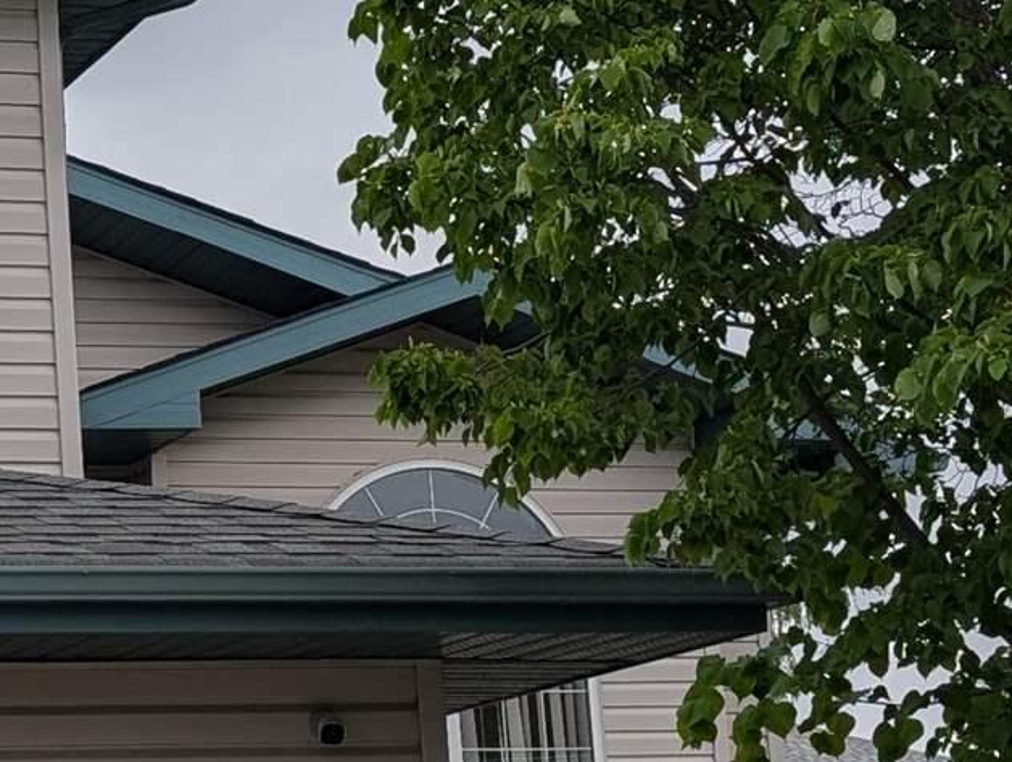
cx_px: -114
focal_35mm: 117
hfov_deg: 16.3
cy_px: 464
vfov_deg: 12.7
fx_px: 3426
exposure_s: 1/696
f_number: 1.68
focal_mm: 6.9
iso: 21
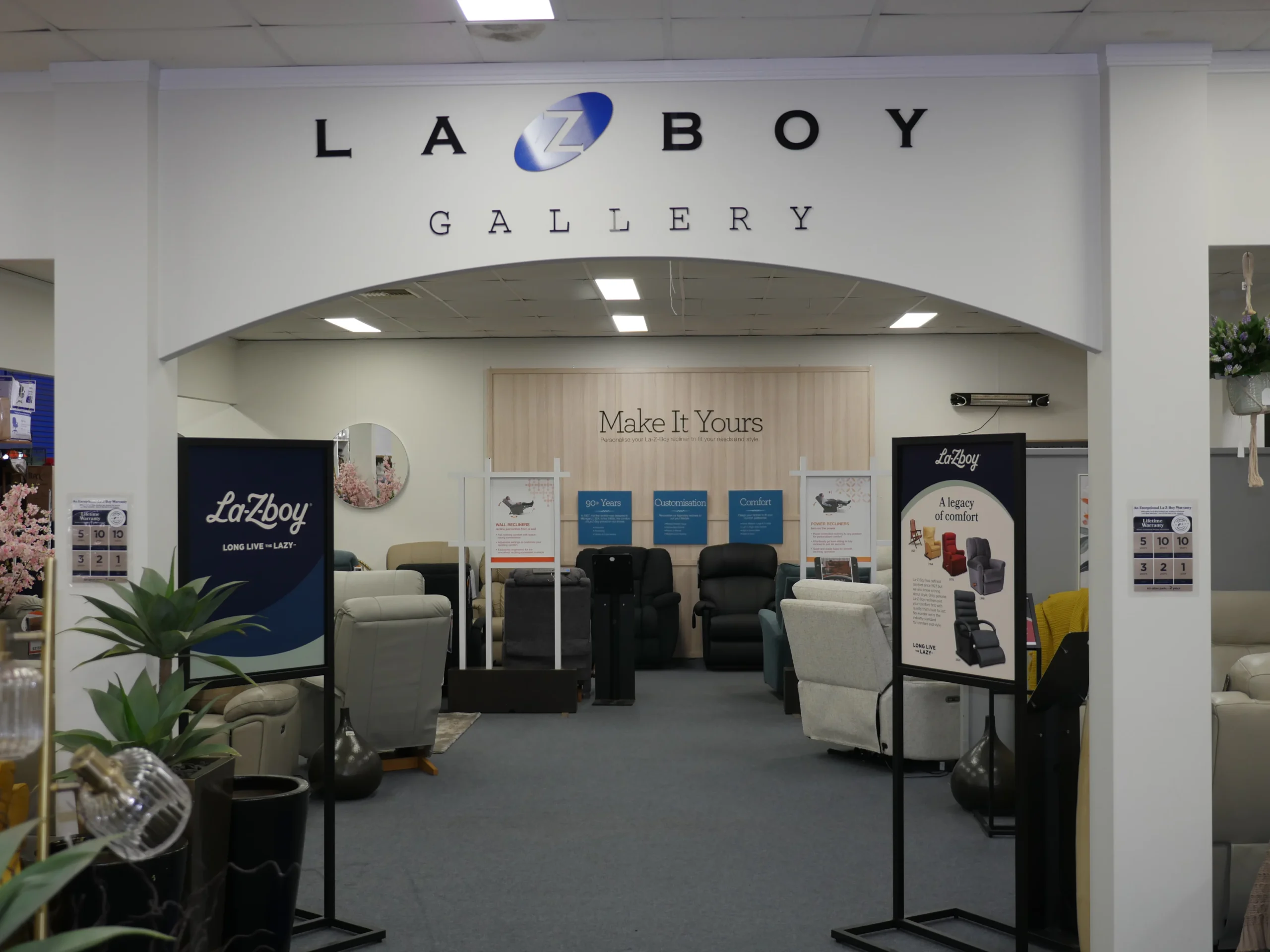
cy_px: 476
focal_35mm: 42
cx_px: 635
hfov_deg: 44.8
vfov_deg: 34.3
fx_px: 1541
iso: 320
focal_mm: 21
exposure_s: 1/60
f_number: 2.8
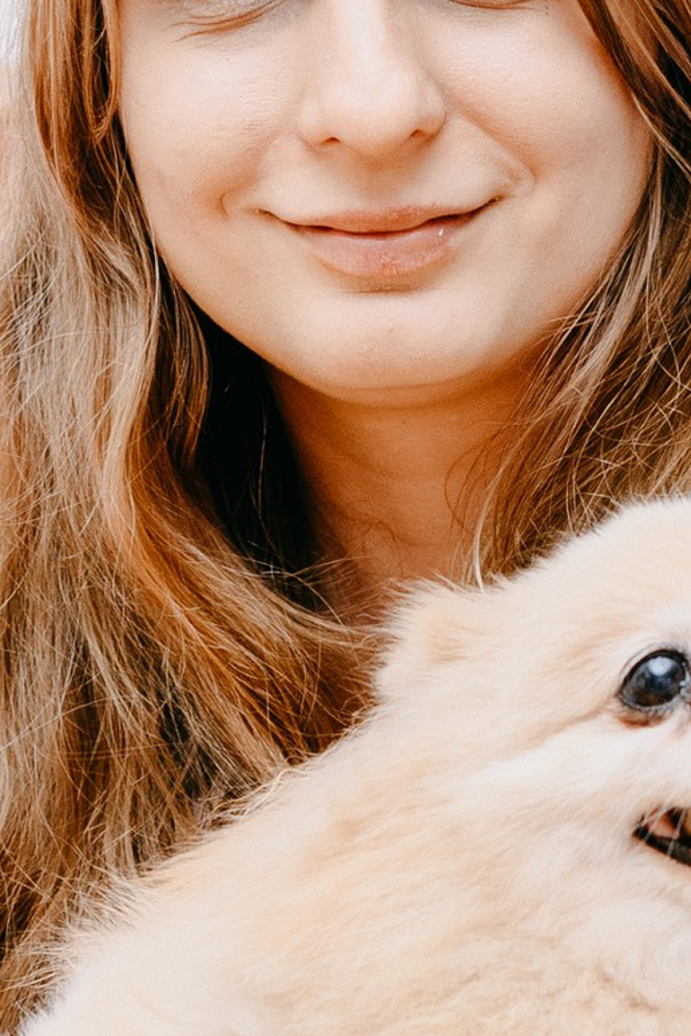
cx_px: 819
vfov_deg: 9.9
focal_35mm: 208
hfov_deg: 6.6
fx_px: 5986
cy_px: 503
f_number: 3.5
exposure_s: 1/160
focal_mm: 42
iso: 200
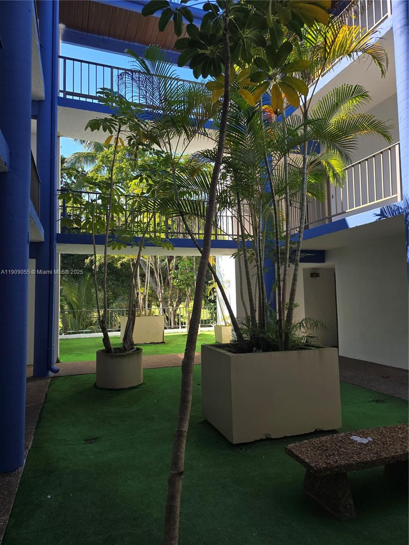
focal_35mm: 23
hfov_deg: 58.9
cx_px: 204
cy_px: 272
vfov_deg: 73.9
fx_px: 362
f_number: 1.7
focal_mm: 6.3
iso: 12
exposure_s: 1/211
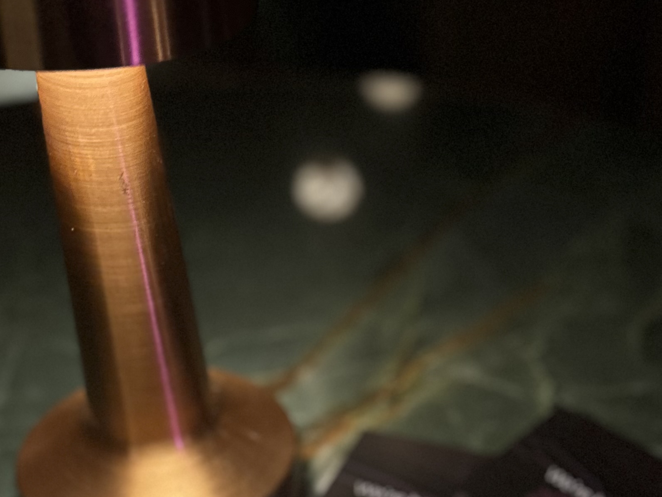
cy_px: 383
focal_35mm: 61
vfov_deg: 23.7
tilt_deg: -37.5
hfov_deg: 31.4
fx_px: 1167
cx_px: 443
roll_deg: -2.1
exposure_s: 1/49
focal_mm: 6.86
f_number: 1.78
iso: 500
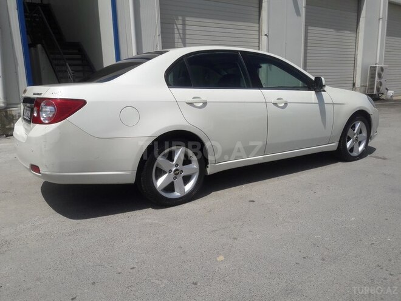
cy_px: 150
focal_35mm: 28
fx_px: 324
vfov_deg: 49.7
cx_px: 200
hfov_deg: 63.4
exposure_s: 1/3236
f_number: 1.9
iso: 40
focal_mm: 3.7
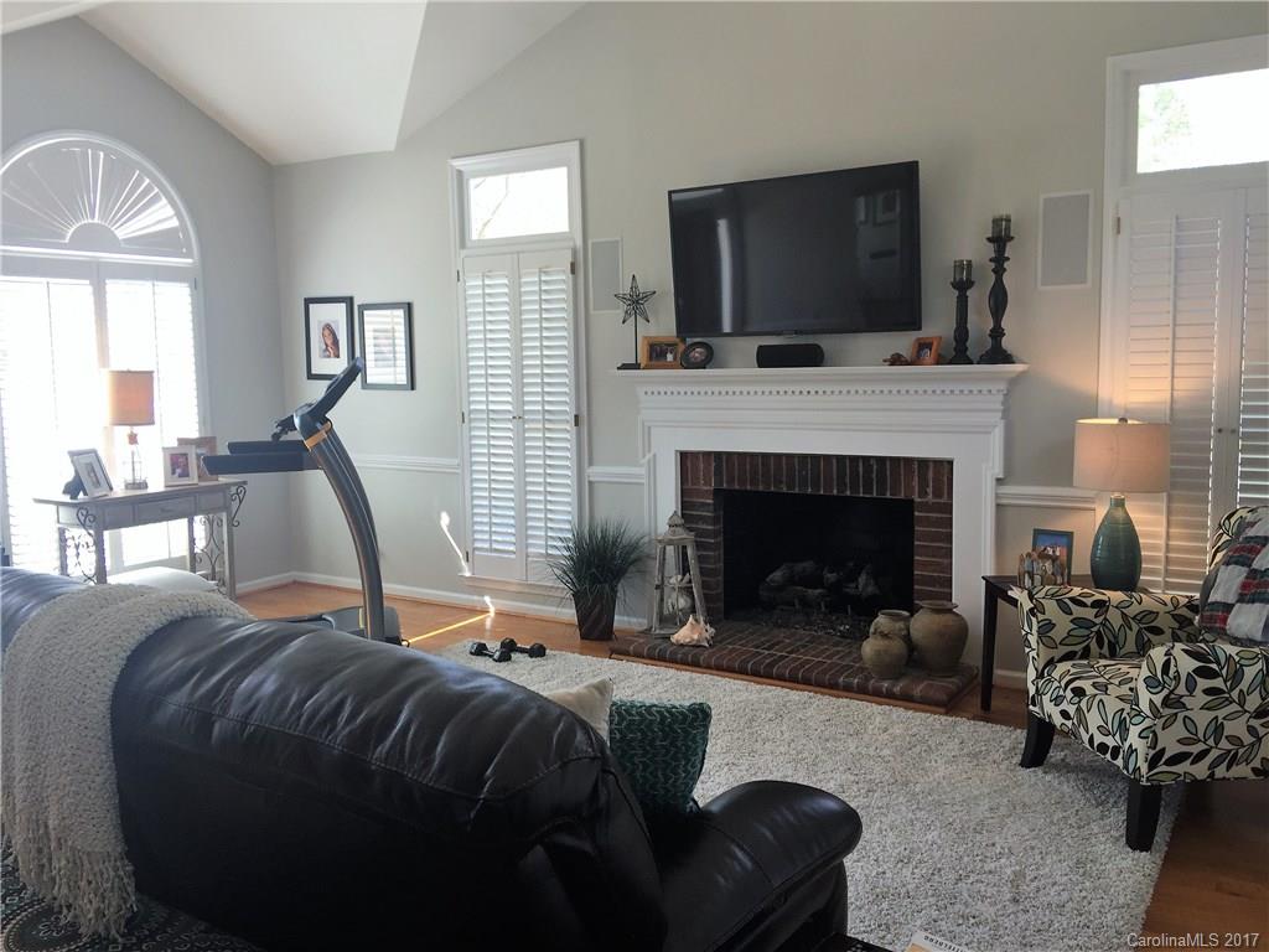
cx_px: 634
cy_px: 476
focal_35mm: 29
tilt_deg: -5.5
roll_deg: +0.6
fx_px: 1063
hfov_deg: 61.7
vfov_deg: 48.2
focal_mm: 4.15
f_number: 2.2
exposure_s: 1/60
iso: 32
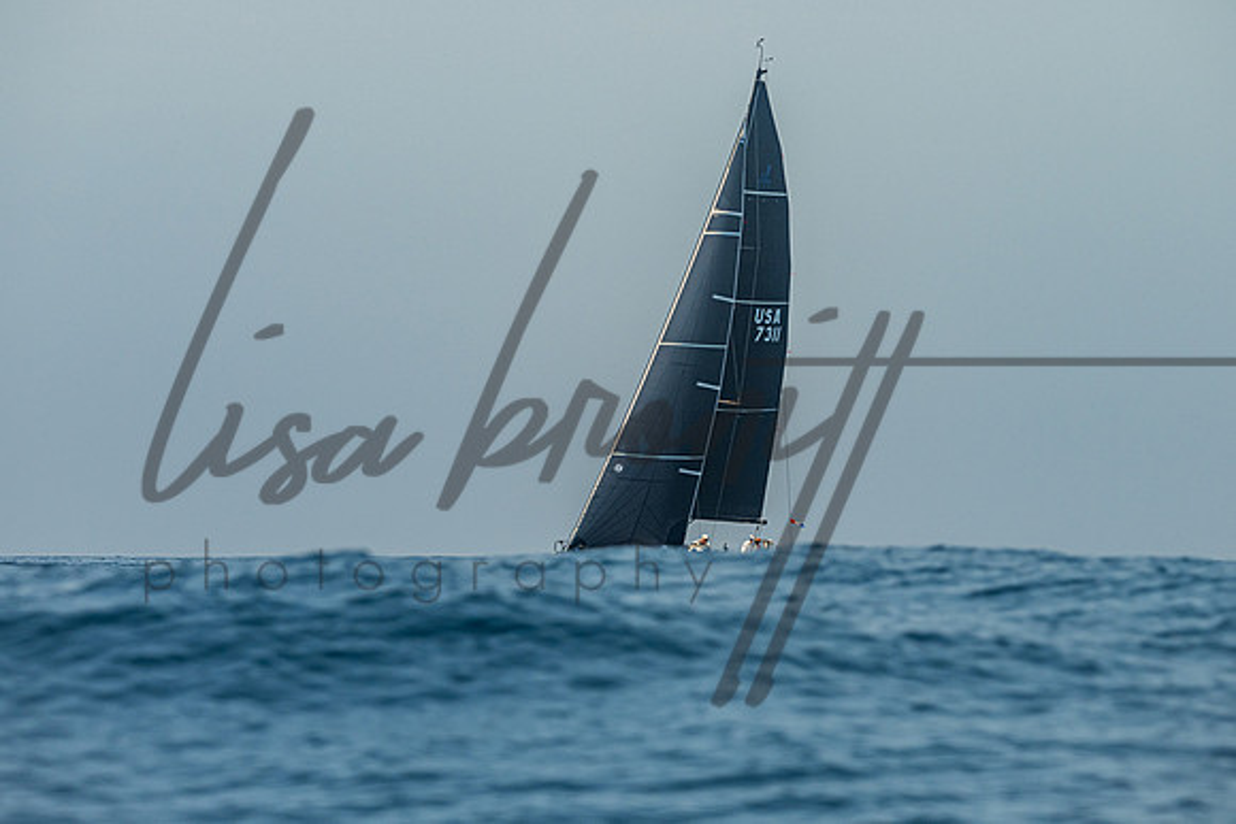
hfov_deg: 6.6
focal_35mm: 314
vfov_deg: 4.4
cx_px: 619
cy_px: 352
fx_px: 10784
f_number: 7.1
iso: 400
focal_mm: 240
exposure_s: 1/2500
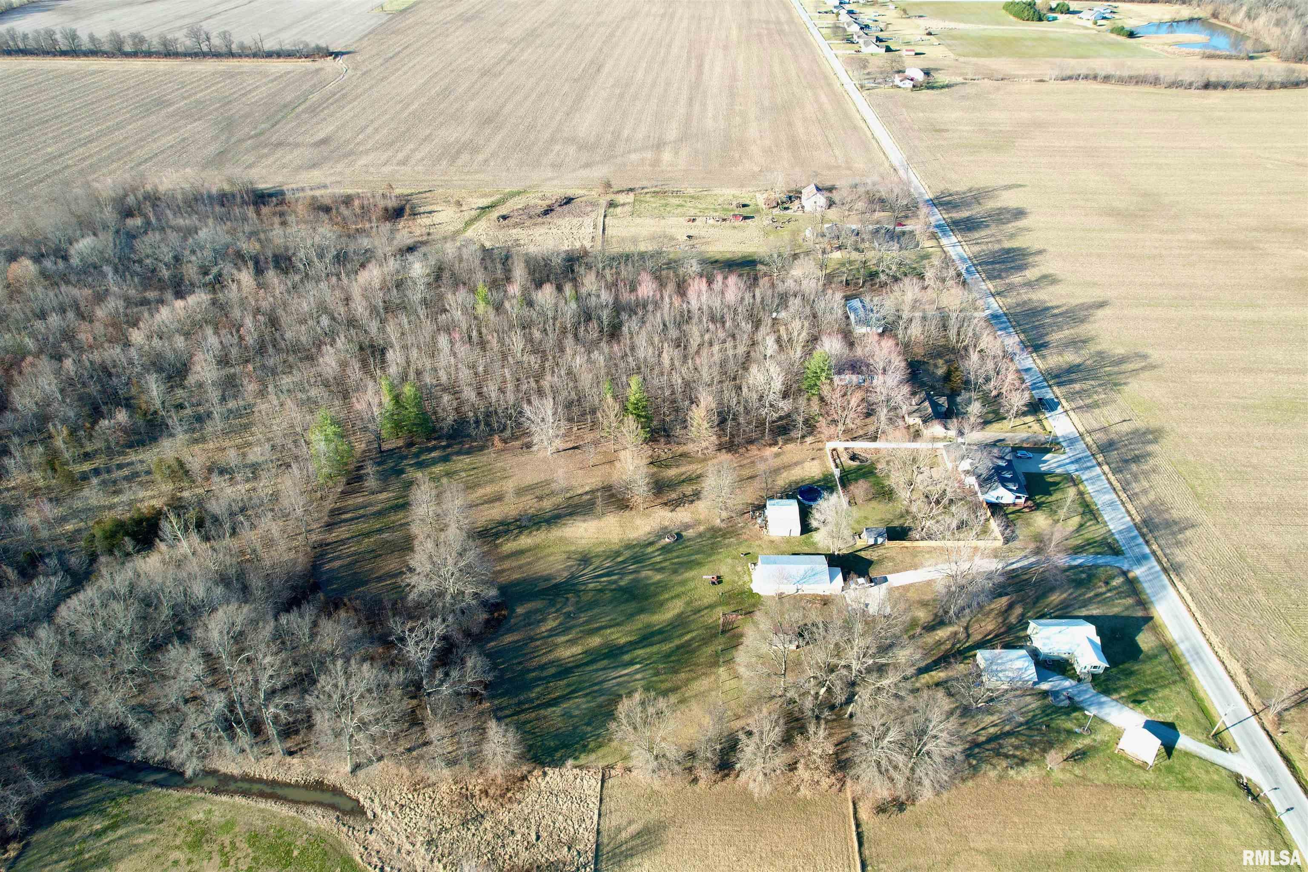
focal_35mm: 22
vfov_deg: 57.2
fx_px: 799
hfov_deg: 78.6
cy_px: 436
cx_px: 654
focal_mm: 8.38
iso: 100
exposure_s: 1/640
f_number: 2.8
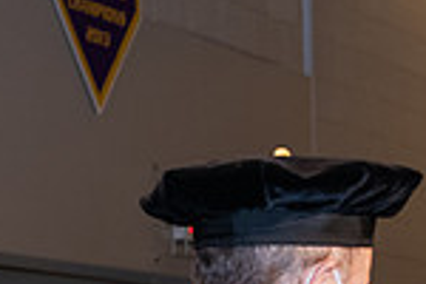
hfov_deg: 7.9
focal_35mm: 255
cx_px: 599
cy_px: 490
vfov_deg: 5.3
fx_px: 3017
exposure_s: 1/200
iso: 1600
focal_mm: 66
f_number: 6.3
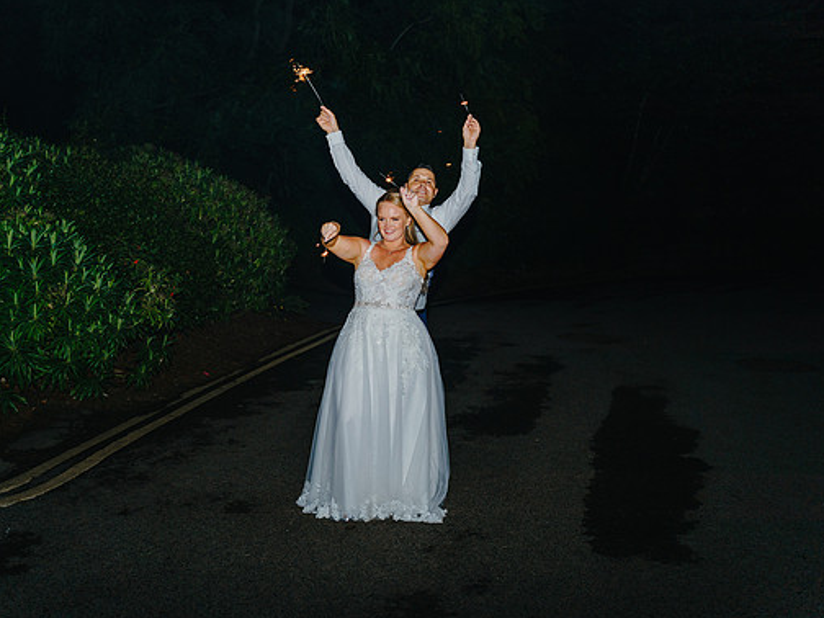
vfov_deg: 45.4
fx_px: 738
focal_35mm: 31
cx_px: 366
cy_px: 311
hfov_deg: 58.2
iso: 250
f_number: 2.8
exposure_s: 1/250
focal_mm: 28
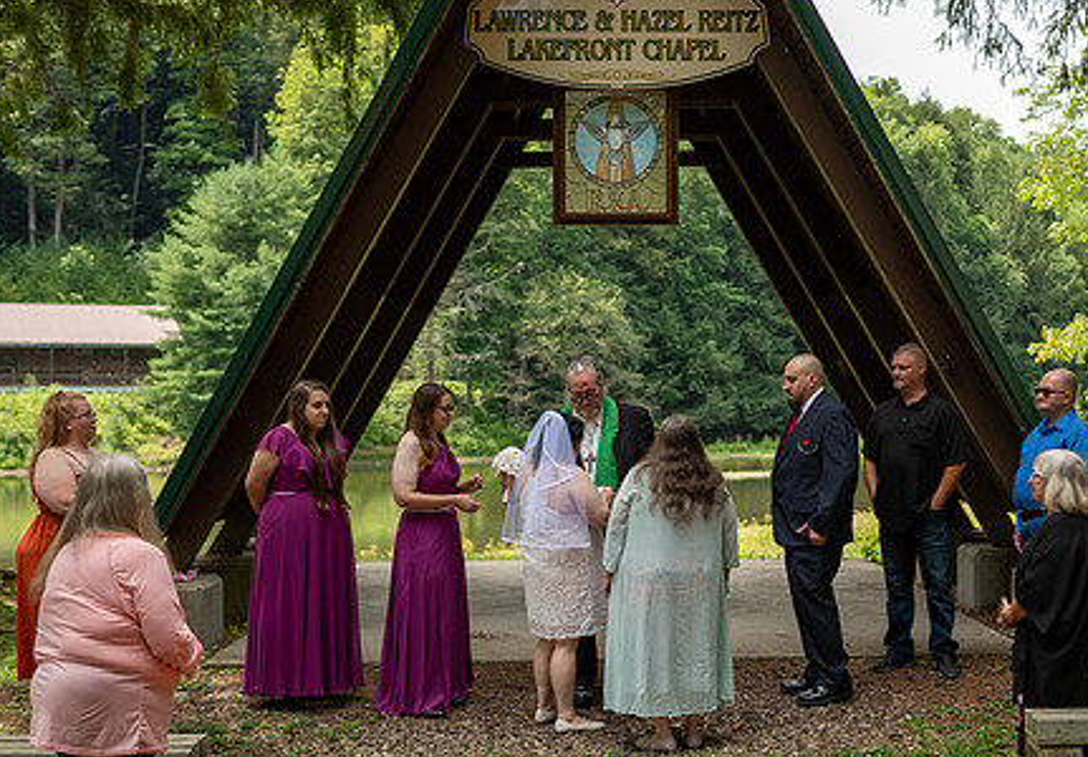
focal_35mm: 56
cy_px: 465
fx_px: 1716
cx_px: 618
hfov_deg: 35.1
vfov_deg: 24.8
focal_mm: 35
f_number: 2
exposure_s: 1/1000
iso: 80
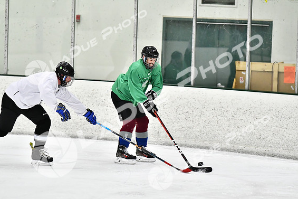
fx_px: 1594
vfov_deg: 7.1
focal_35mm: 193
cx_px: 147
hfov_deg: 10.7
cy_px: 100
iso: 5000
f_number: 2.8
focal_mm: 125
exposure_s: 1/1250
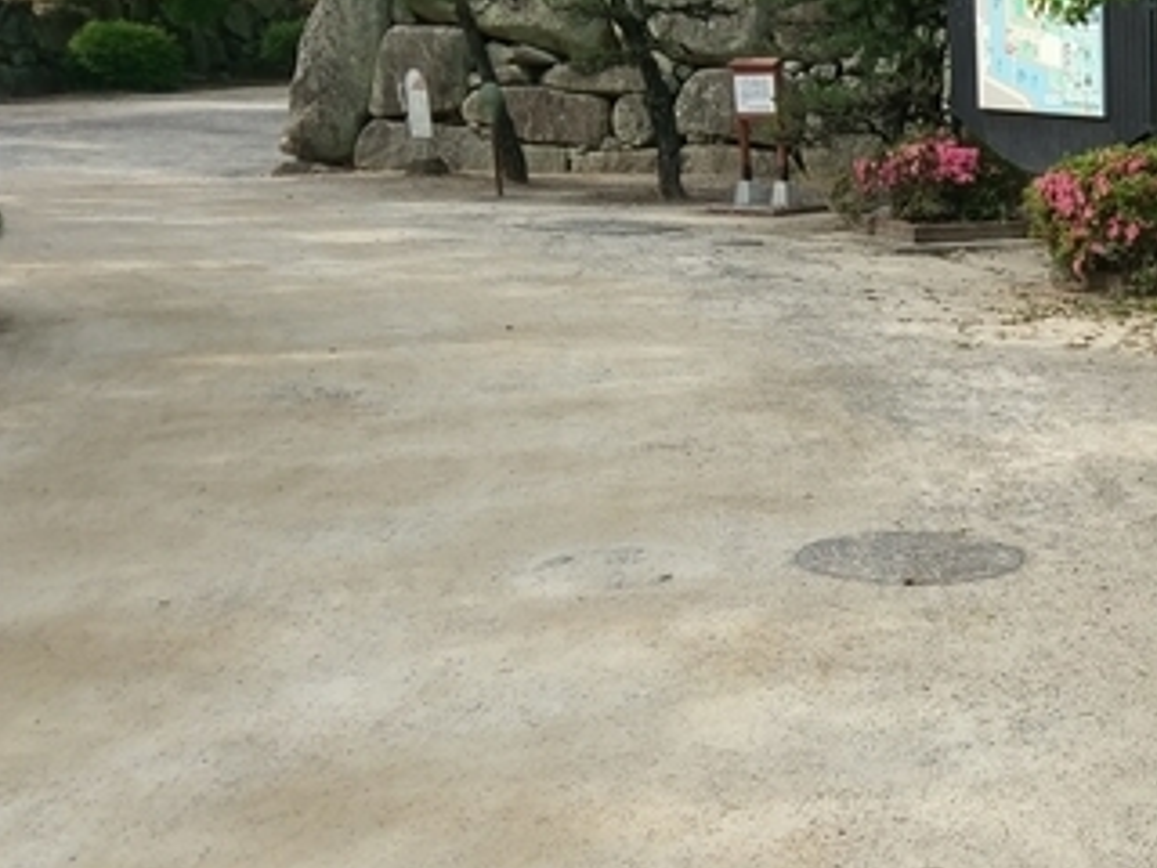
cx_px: 1117
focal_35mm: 65
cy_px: 463
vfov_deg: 22.6
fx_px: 2173
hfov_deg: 28.3
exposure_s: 1/1043
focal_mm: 4.58
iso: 100
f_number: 1.8
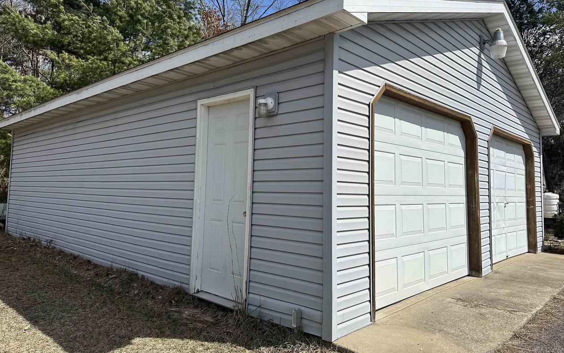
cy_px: 154
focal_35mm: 26
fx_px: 400
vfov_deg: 47.5
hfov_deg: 70.4
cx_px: 280
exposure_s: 1/7042
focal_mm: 6.86
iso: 80
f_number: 1.78
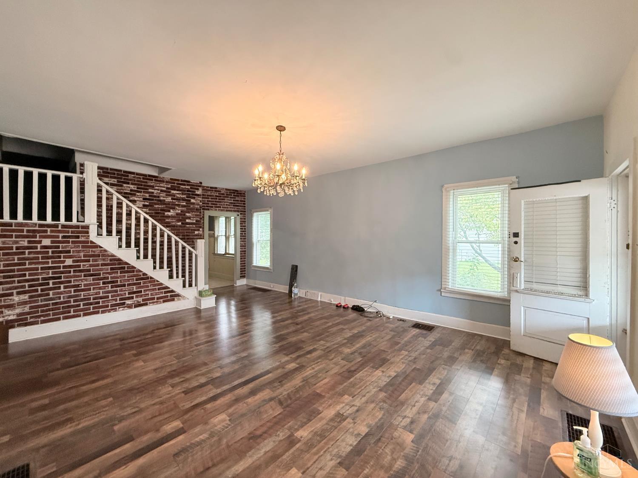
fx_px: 258
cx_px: 319
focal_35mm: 14
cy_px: 239
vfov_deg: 85.7
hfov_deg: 102.1
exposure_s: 1/120
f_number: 2.2
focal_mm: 2.22
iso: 500
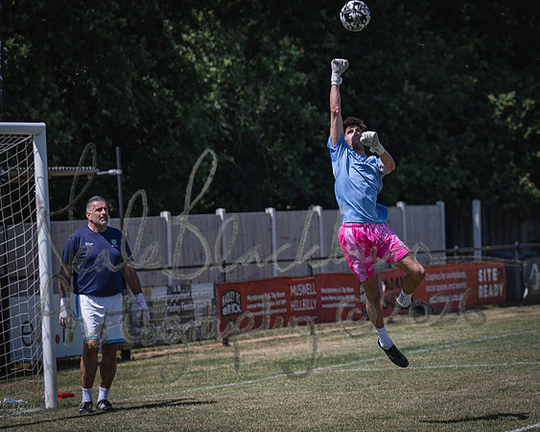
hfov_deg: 10.6
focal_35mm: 182
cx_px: 376
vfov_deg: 8.5
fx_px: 2902
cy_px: 251
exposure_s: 1/2500
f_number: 2.8
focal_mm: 93
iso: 100
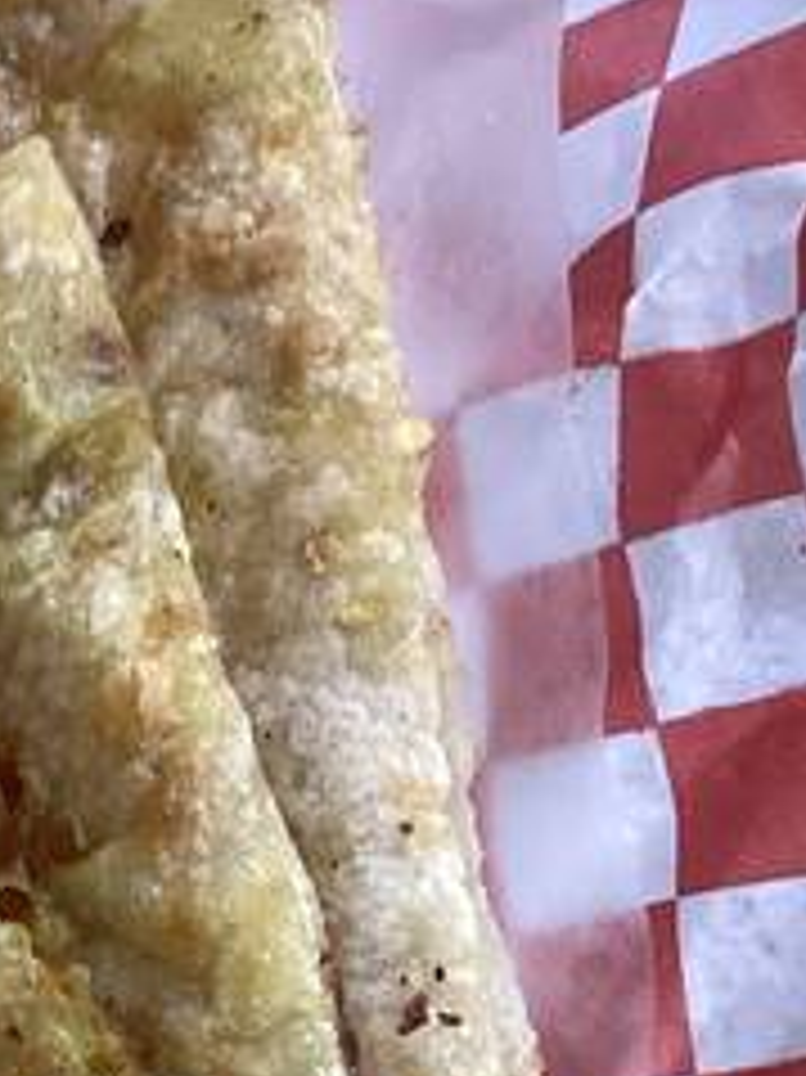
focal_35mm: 95
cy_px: 1348
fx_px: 2952
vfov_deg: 19.3
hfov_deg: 14.8
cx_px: -257
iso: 200
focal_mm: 3.3
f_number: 2.4
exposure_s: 1/60
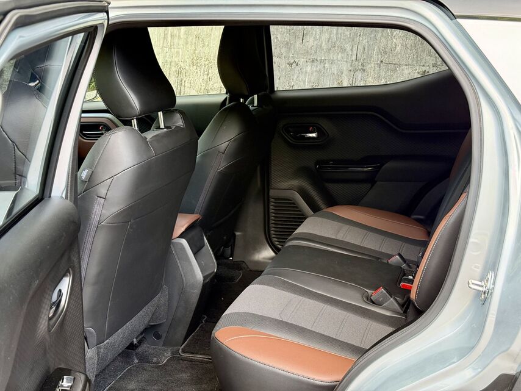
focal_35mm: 48
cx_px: 260
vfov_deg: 30.3
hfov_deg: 39.6
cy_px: 196
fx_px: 723
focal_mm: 6.76
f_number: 1.78
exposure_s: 1/97
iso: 125
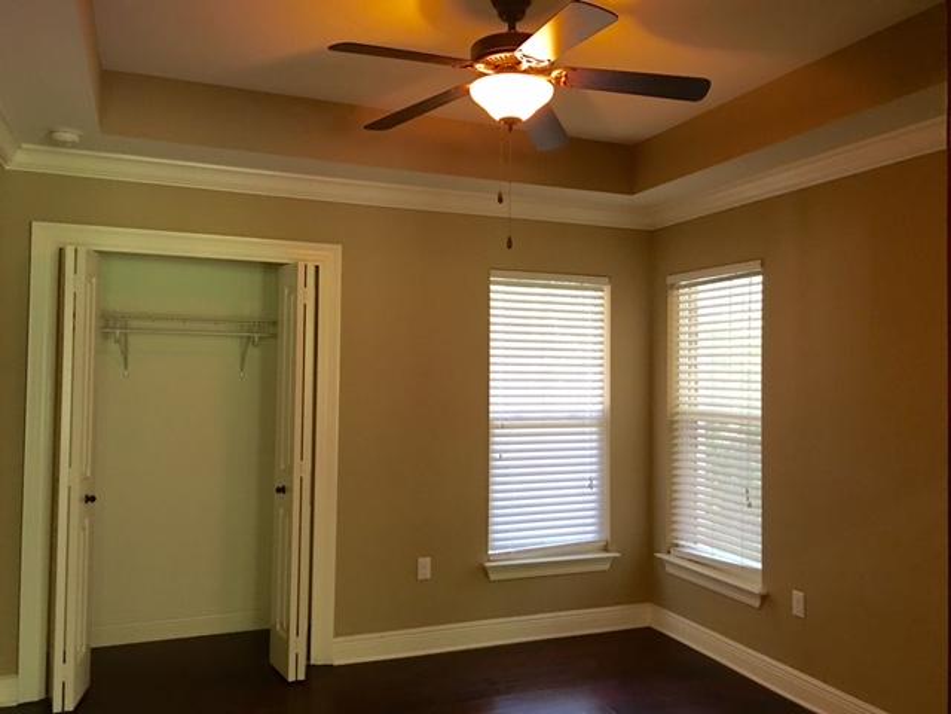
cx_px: 476
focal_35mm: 29
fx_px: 797
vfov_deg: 48.2
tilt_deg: +1.6
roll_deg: -1.1
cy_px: 357
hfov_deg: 61.7
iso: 100
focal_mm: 4.15
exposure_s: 1/15
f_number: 2.2
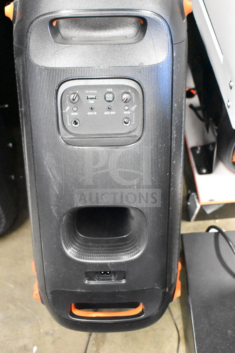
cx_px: 118
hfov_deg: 31.9
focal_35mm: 42
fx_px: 411
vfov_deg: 46.4
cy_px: 176
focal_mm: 28
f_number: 4.2
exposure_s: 1/50
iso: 16000
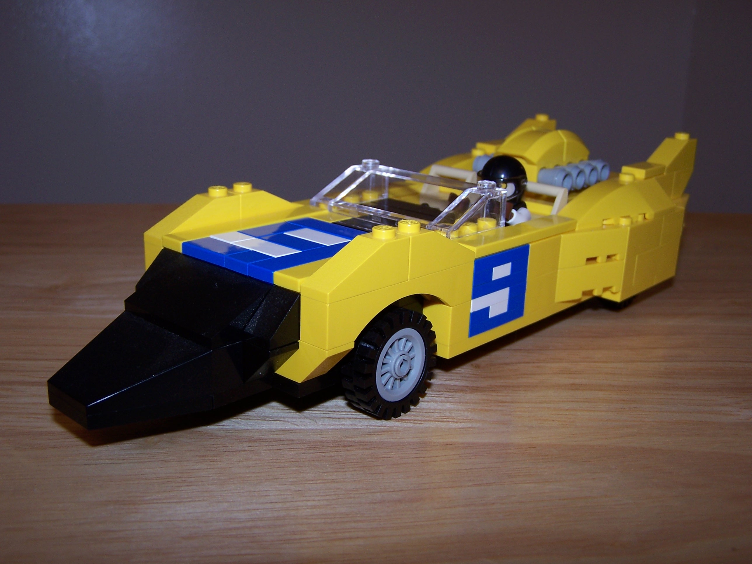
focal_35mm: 38
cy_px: 282
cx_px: 376
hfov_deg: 49.0
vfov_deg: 37.7
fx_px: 826
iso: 80
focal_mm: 6.3
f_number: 2.8
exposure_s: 1/60
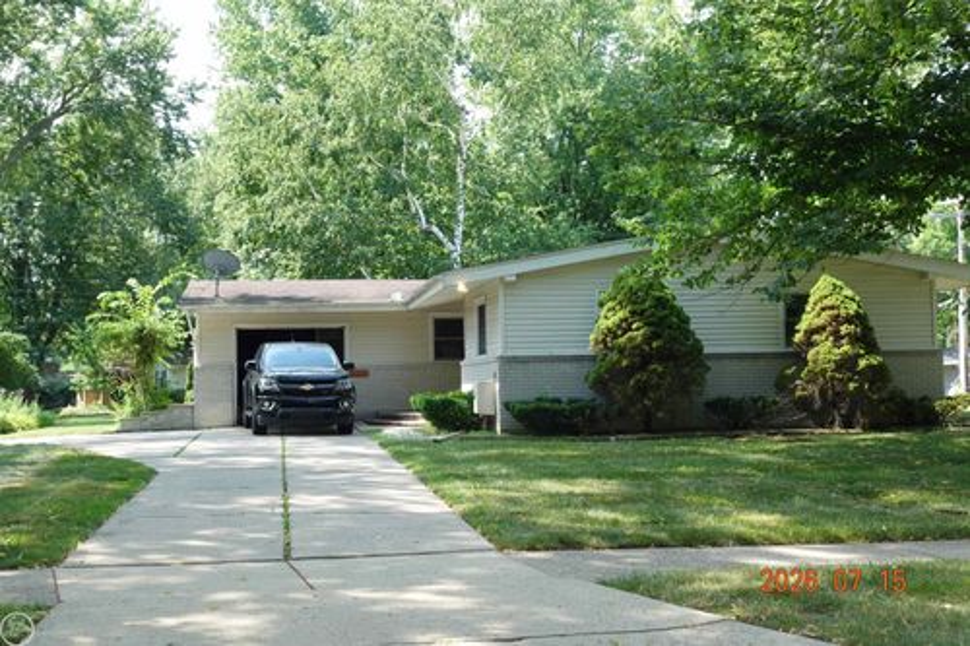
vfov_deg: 27.5
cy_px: 323
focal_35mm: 49
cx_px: 485
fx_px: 1320
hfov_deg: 40.4
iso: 125
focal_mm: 18.4
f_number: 5
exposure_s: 1/80
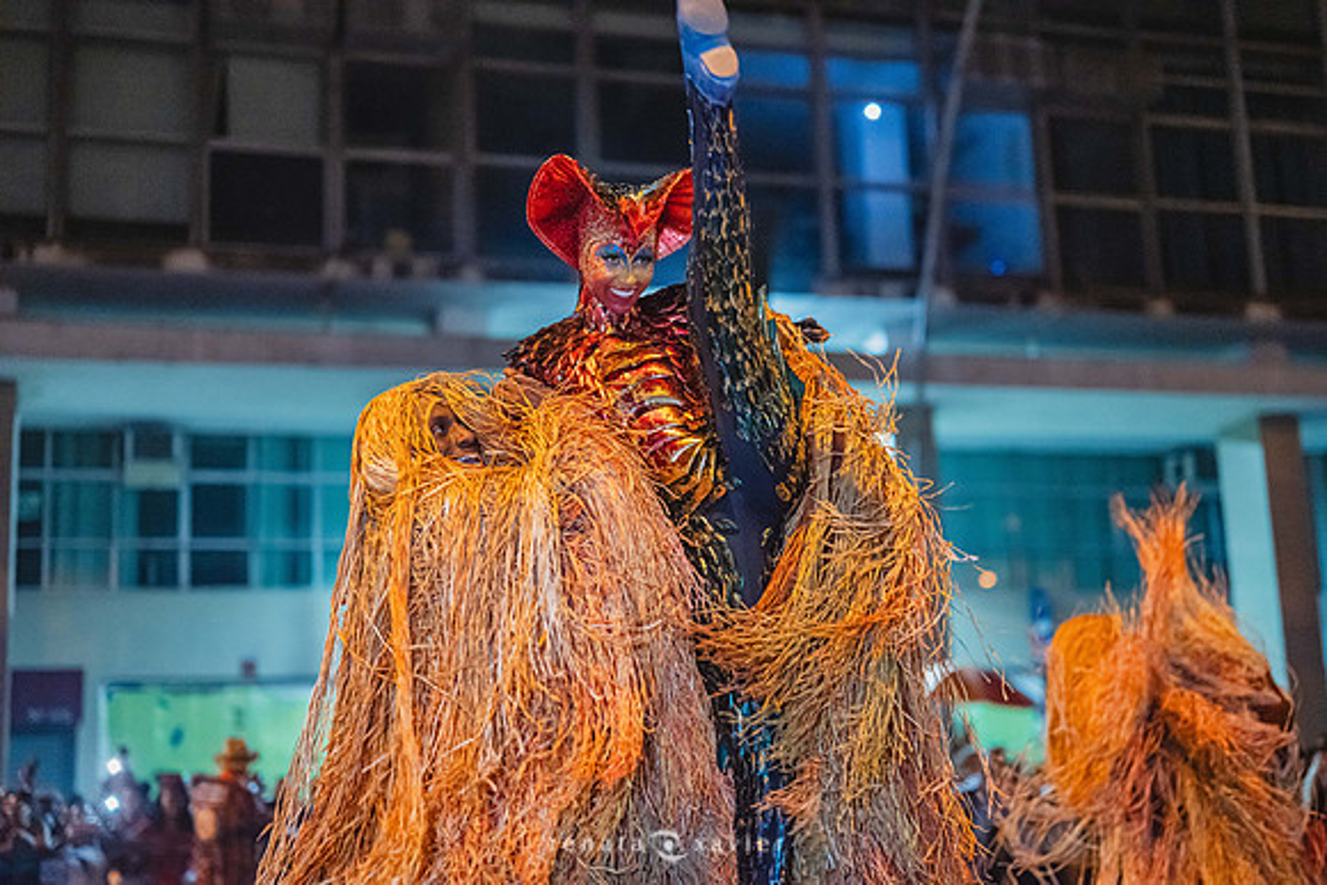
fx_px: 1843
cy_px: 442
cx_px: 664
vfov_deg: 27.0
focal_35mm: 50
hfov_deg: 39.6
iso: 6400
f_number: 1.4
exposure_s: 1/320
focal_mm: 50
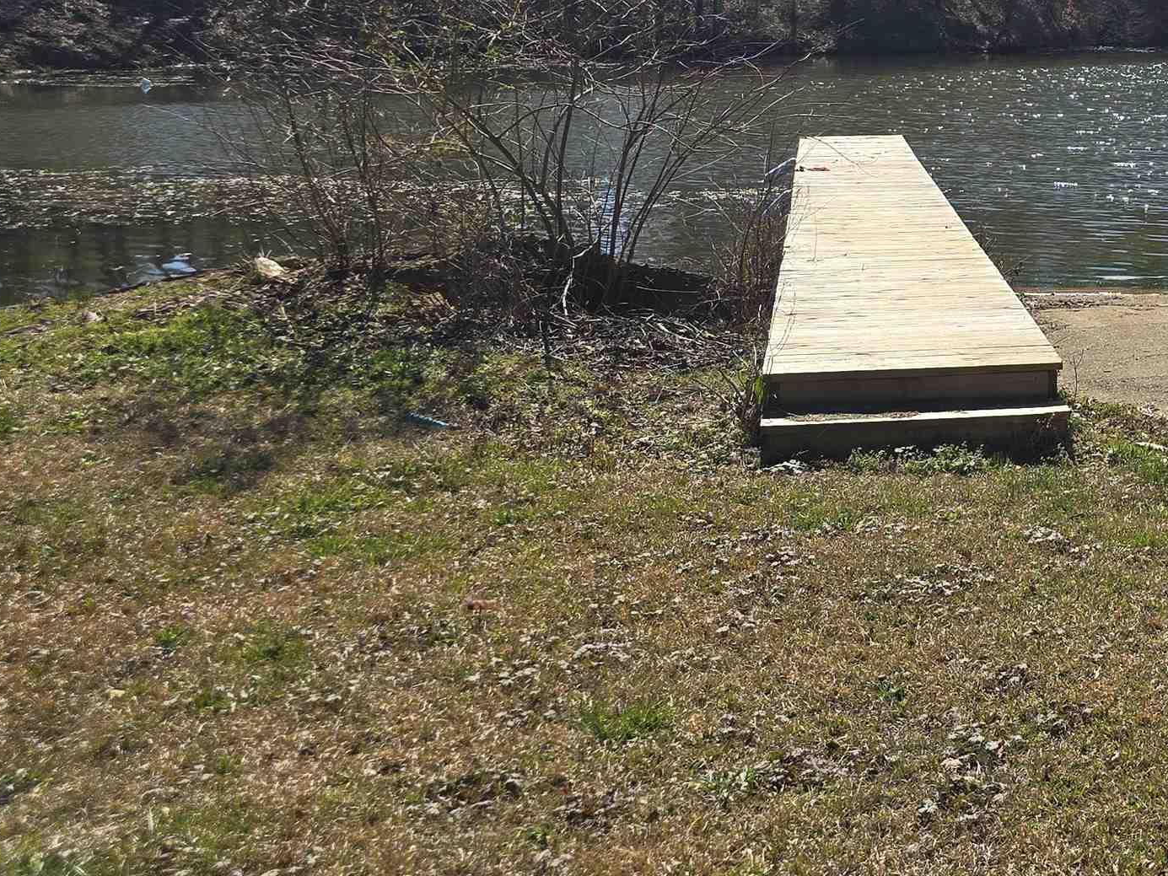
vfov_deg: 28.2
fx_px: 1721
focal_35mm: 51
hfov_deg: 33.8
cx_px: 1202
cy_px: 228
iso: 12
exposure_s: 1/1076
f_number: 1.7
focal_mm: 6.3
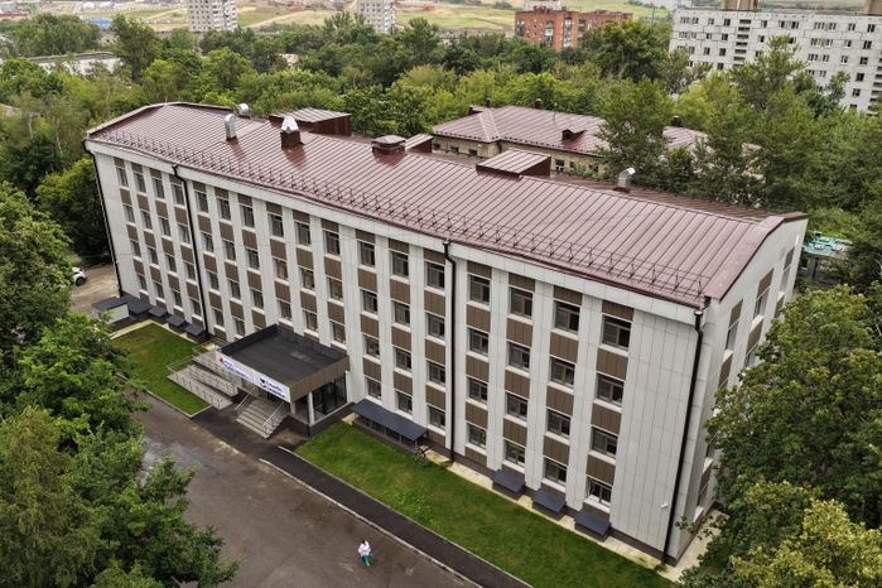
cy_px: 294
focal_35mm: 28
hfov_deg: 65.5
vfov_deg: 46.4
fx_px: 686
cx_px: 441
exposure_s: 1/15
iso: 120
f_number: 2.8
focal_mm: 14.45
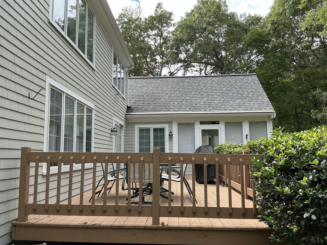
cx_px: 164
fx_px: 265
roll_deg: +1.9
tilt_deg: +6.3
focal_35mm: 28
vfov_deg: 49.7
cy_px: 122
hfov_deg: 63.4
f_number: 1.8
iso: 25
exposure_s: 1/419
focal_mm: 3
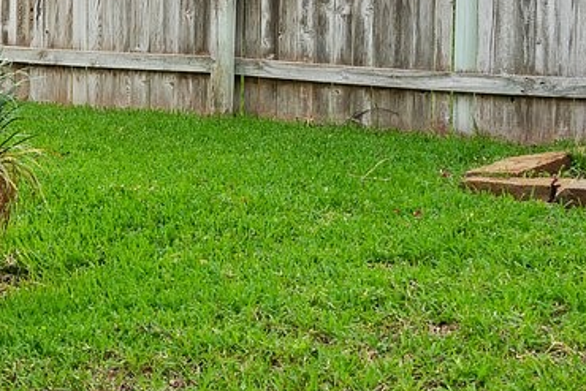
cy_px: -109
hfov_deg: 20.5
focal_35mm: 94
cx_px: -89
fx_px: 1531
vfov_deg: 14.0
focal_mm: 17
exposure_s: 1/40
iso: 250
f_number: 9
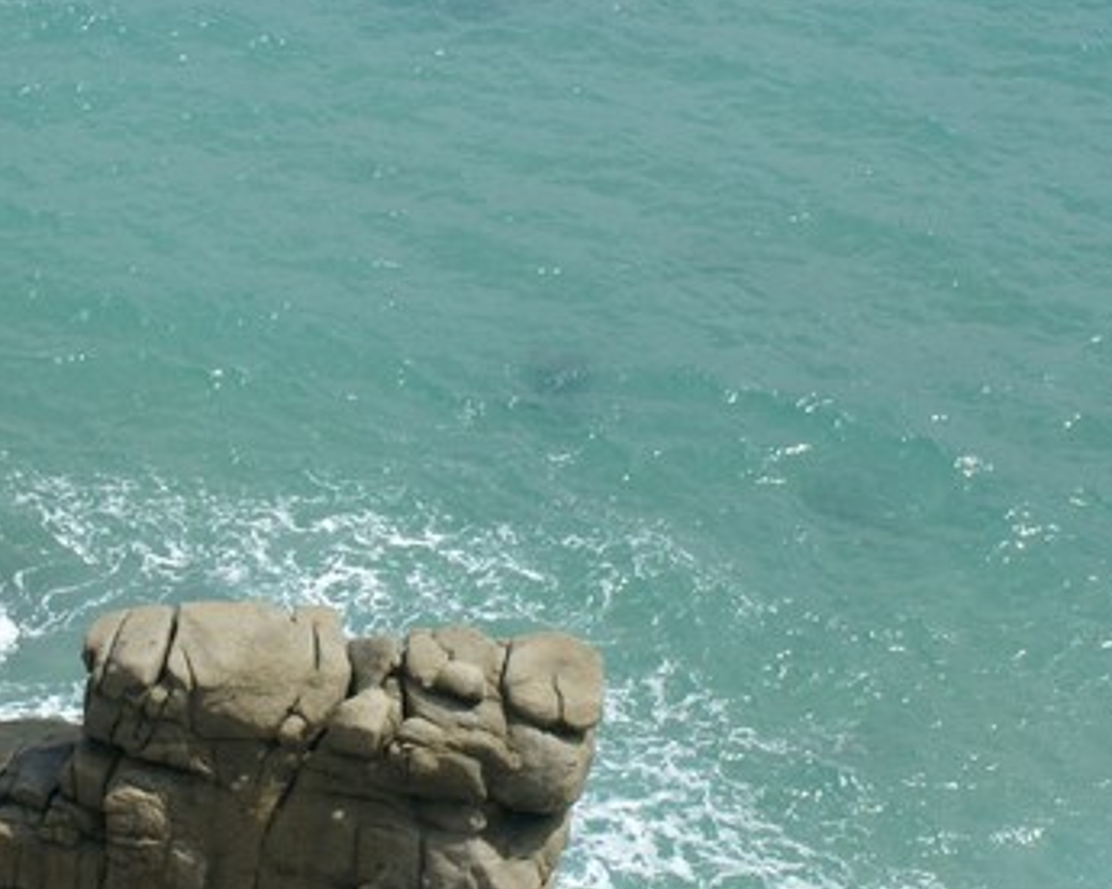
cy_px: 274
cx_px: 255
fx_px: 4220
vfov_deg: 12.0
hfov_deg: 14.9
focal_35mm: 128
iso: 100
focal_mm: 35
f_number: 13
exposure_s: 1/160
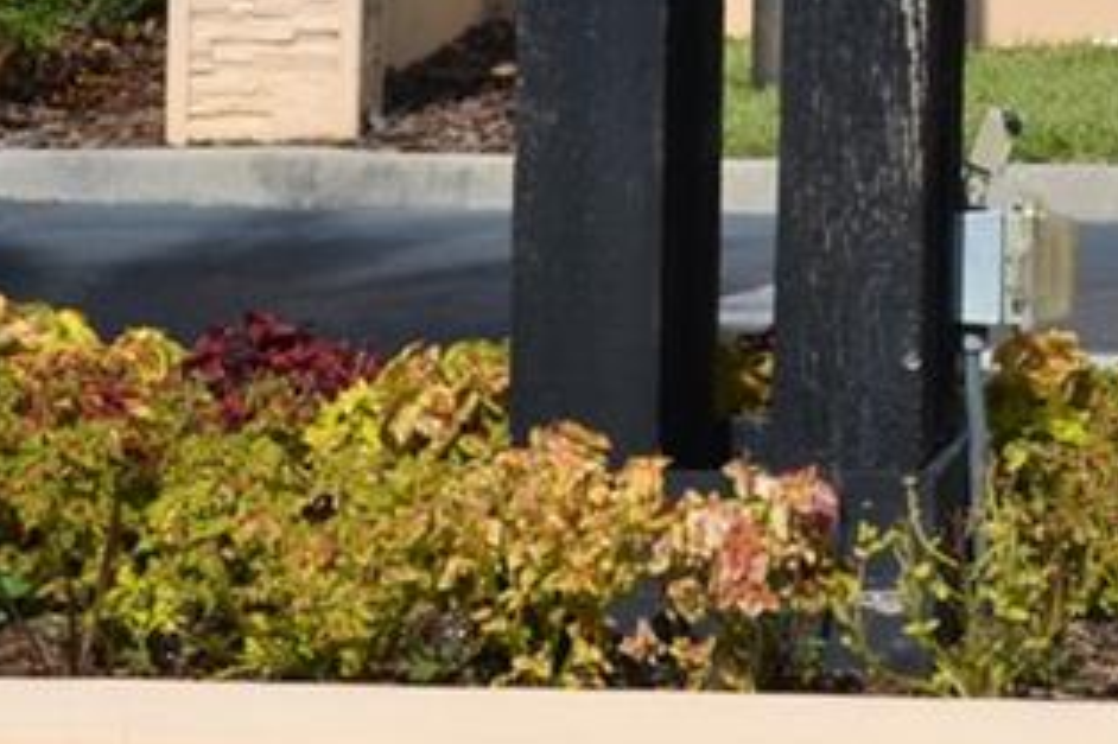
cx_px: 1905
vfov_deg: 6.3
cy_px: -313
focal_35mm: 214
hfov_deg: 9.2
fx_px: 6642
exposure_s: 1/320
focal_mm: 28
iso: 100
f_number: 9
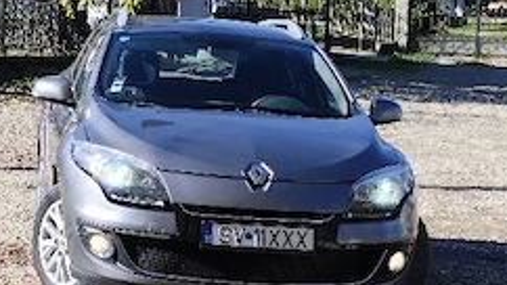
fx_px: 1667
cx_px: 126
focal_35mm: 124
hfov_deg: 17.2
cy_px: 222
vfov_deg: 9.7
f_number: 1.65
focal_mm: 6.14
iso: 50
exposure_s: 1/588
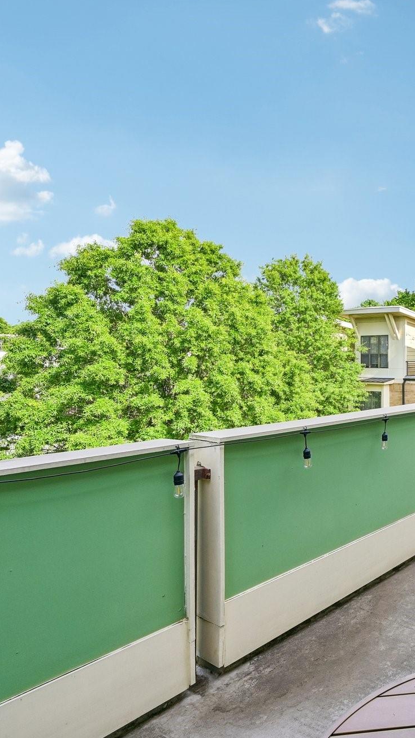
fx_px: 450
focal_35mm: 23
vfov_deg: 78.7
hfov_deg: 37.5
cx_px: 496
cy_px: 364
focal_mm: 14
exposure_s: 1/160
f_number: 8
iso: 100
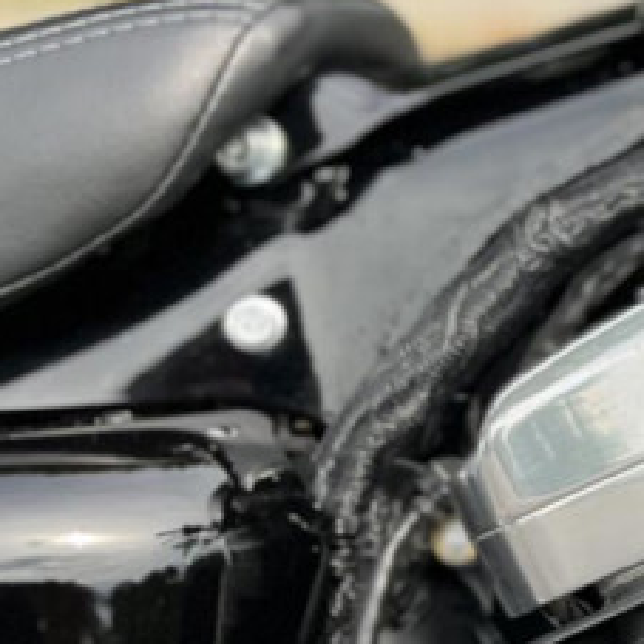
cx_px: 1460
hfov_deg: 13.0
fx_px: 2273
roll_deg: -2.2
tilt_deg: -16.0
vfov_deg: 16.1
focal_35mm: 108
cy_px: 247
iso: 50
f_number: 1.6
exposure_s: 1/563
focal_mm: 5.1
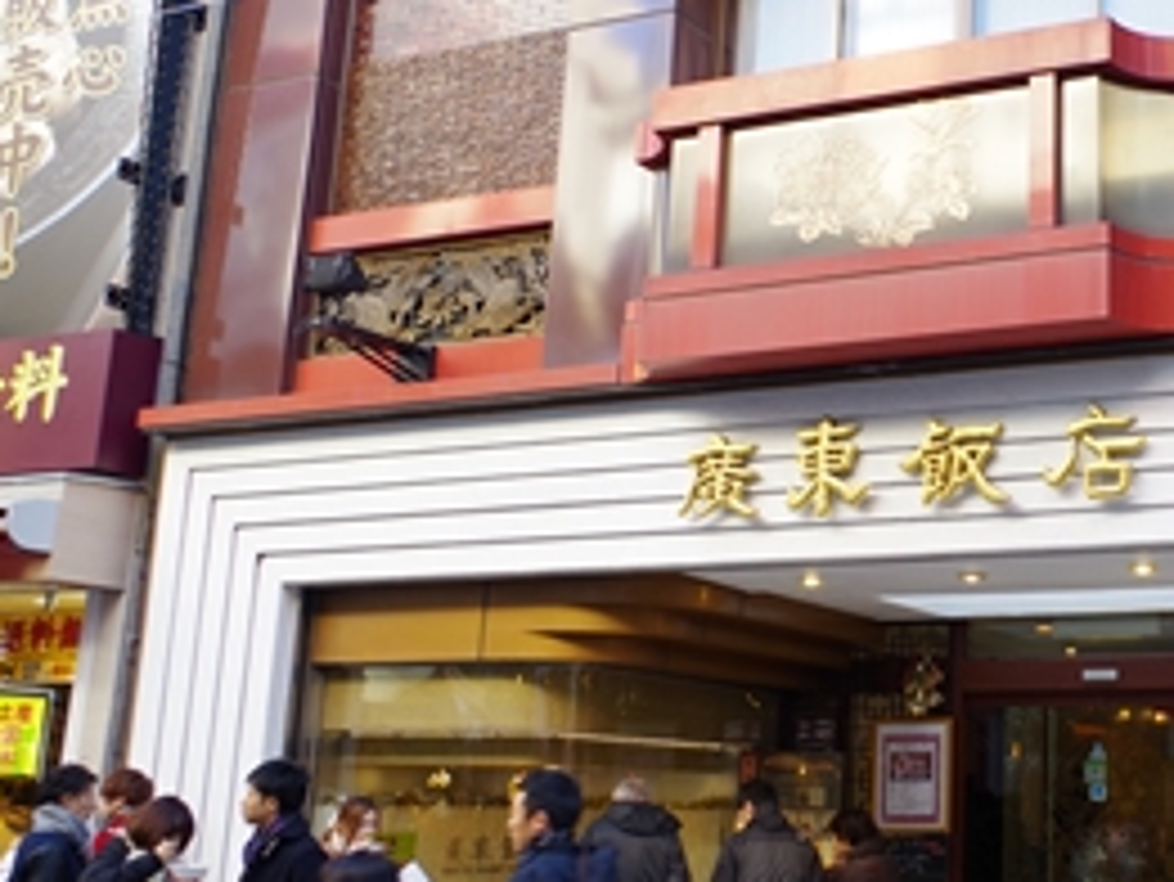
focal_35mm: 49
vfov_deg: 29.7
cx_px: 1077
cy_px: 416
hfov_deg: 36.3
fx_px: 1663
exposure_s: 1/40
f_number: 5.6
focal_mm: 18
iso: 200
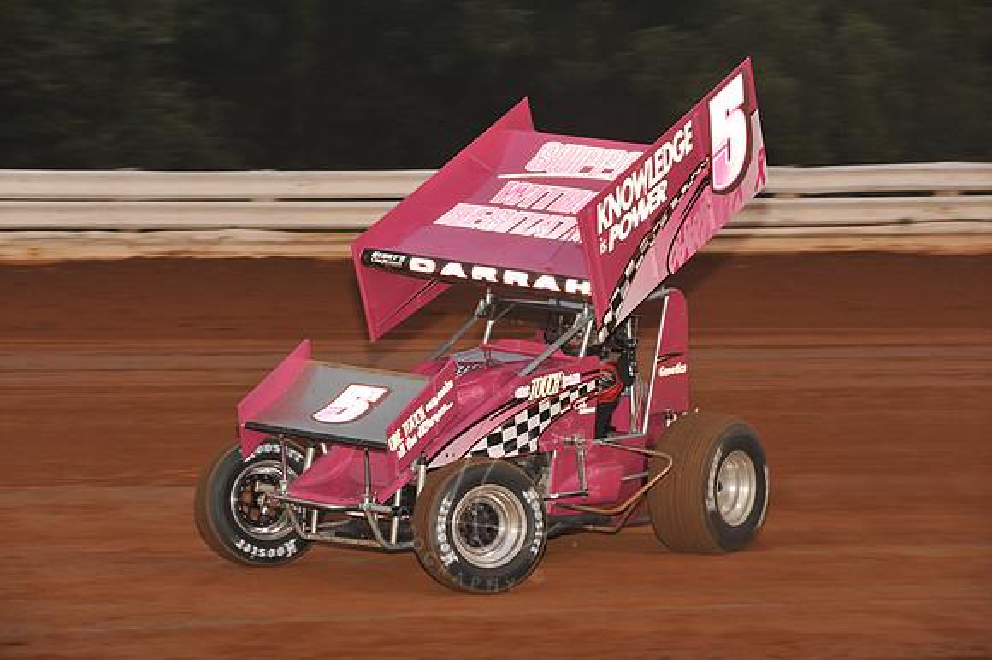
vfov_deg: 10.1
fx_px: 3718
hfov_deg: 15.2
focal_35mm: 135
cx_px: 496
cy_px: 330
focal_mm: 135
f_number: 7.1
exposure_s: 1/320
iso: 1000
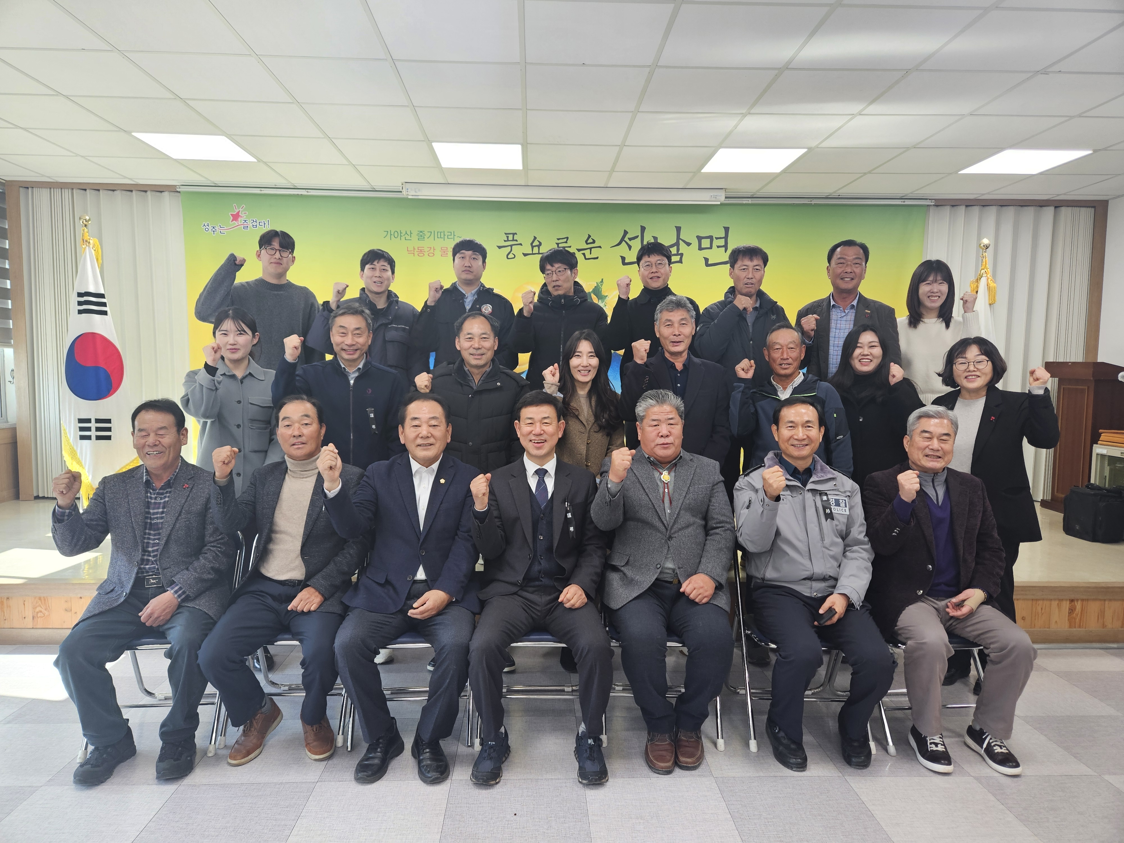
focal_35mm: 23
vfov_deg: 58.9
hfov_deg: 73.9
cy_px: 422
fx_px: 747
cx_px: 562
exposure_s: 1/120
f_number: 1.8
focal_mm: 5.4
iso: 100
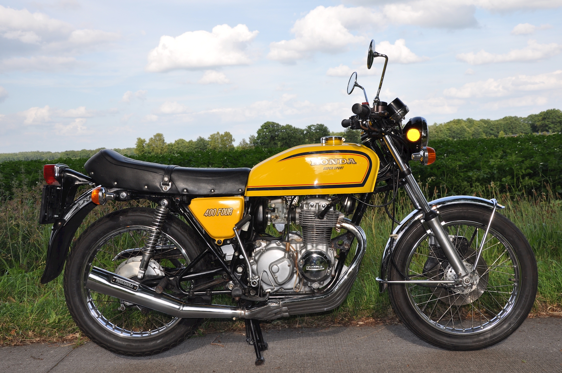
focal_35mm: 42
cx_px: 281
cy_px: 186
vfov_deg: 31.8
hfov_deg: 46.5
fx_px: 655
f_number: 10
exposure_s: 1/200
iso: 200
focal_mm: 28
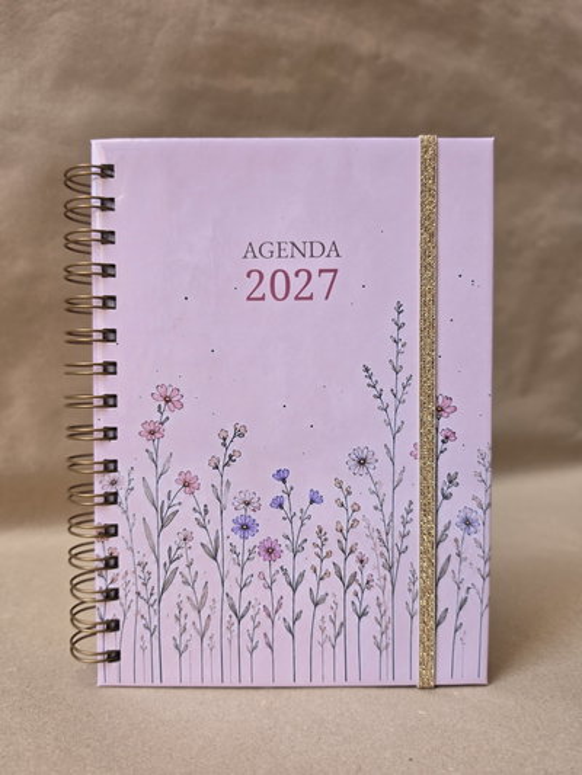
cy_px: 388
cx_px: 291
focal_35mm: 23
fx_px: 515
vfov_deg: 73.9
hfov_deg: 58.9
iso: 25
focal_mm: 6.5
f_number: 1.4
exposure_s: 1/359
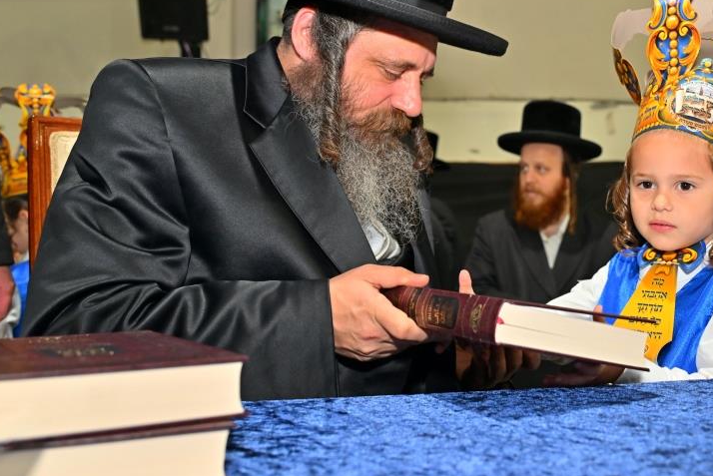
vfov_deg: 30.6
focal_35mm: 44
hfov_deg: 44.2
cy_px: 167
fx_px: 866
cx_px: 465
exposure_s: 1/200
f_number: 4
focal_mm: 30.5
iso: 500
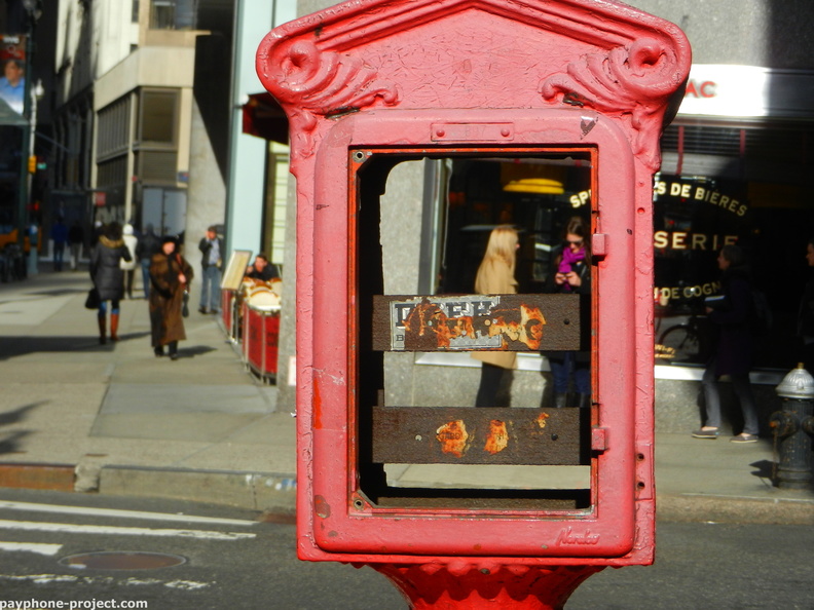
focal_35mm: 78
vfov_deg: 18.9
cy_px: 305
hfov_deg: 25.0
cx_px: 407
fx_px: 1834
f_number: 4.8
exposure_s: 1/1000
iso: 160
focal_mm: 14.1
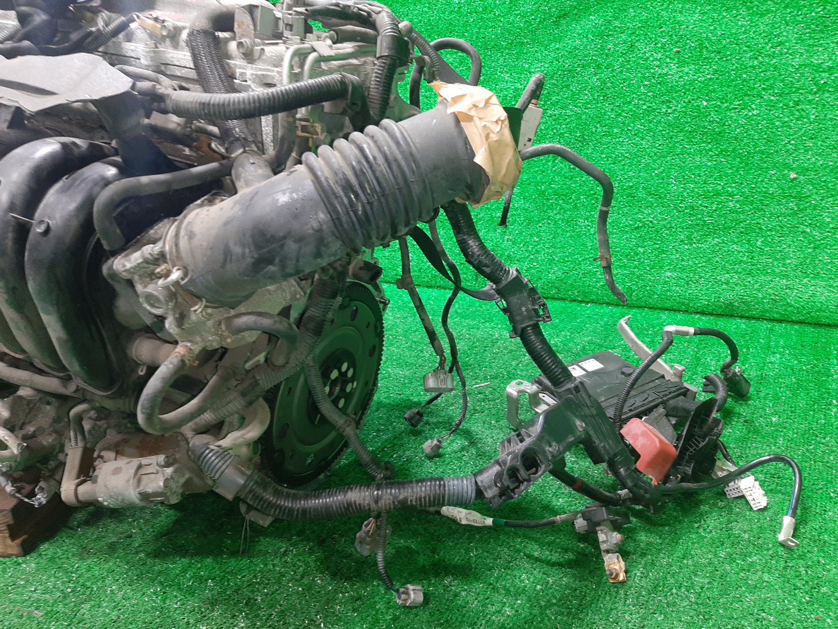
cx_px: 419
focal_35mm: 26
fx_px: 629
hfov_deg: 67.3
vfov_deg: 53.1
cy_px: 314
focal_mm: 3.93
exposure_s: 1/25
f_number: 1.7
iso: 174
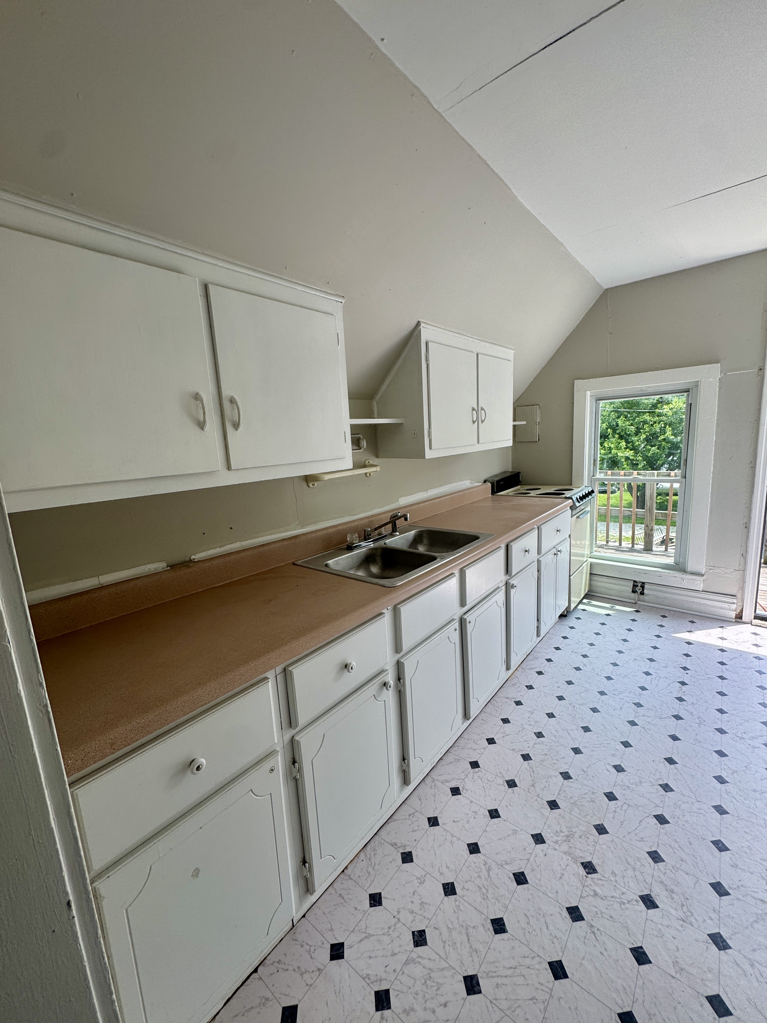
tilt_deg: -11.2
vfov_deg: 102.1
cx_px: 384
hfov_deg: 85.7
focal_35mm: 14
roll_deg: +4.9
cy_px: 512
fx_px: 414
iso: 40
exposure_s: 1/268
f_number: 2.2
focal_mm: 2.22
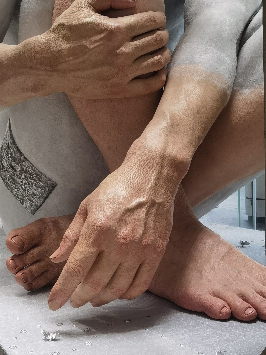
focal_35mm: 54
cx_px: 133
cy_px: 178
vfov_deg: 35.5
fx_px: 553
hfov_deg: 27.0
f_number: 1.9
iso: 50
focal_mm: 6.71
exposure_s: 1/256
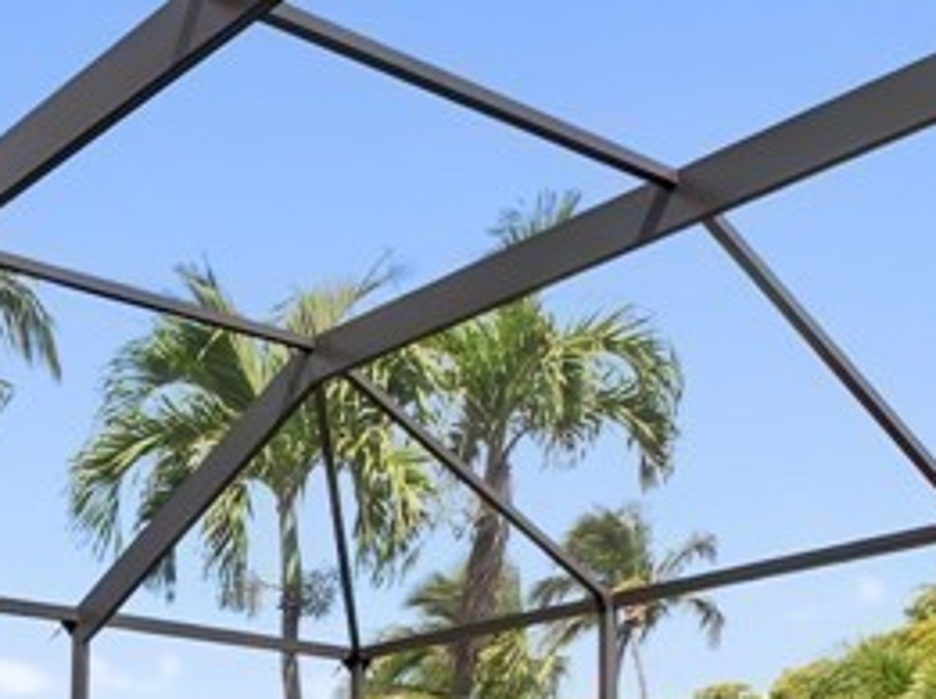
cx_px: 65
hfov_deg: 32.9
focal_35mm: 55
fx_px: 1485
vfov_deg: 22.9
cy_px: 961
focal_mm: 7
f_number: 7.1
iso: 200
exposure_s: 1/125
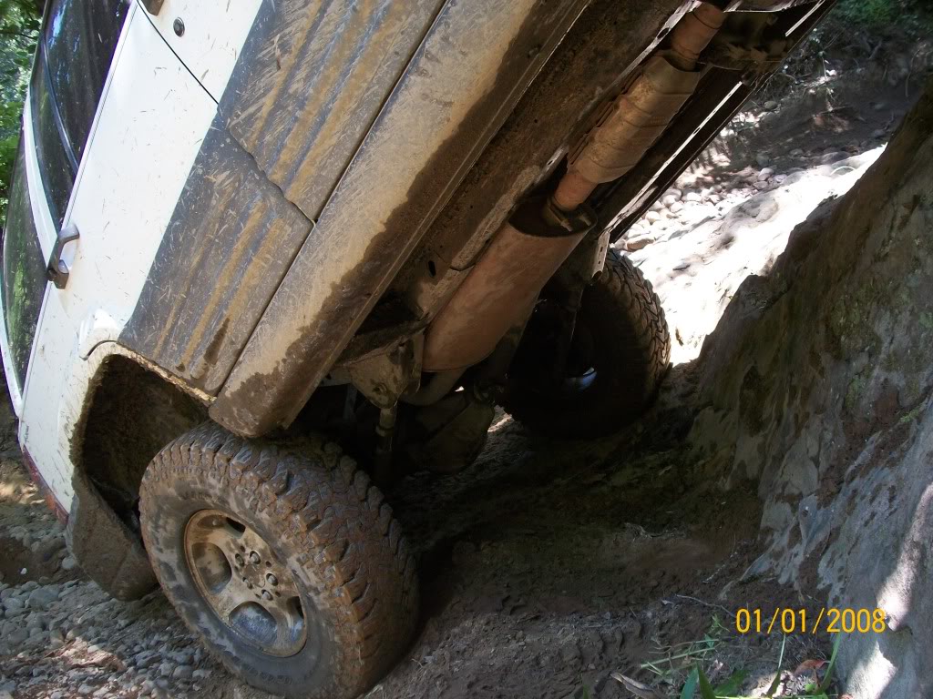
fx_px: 862
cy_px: 350
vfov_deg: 44.2
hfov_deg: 56.8
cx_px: 466
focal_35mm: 32
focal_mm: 5.7
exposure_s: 1/100
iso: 80
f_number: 2.9
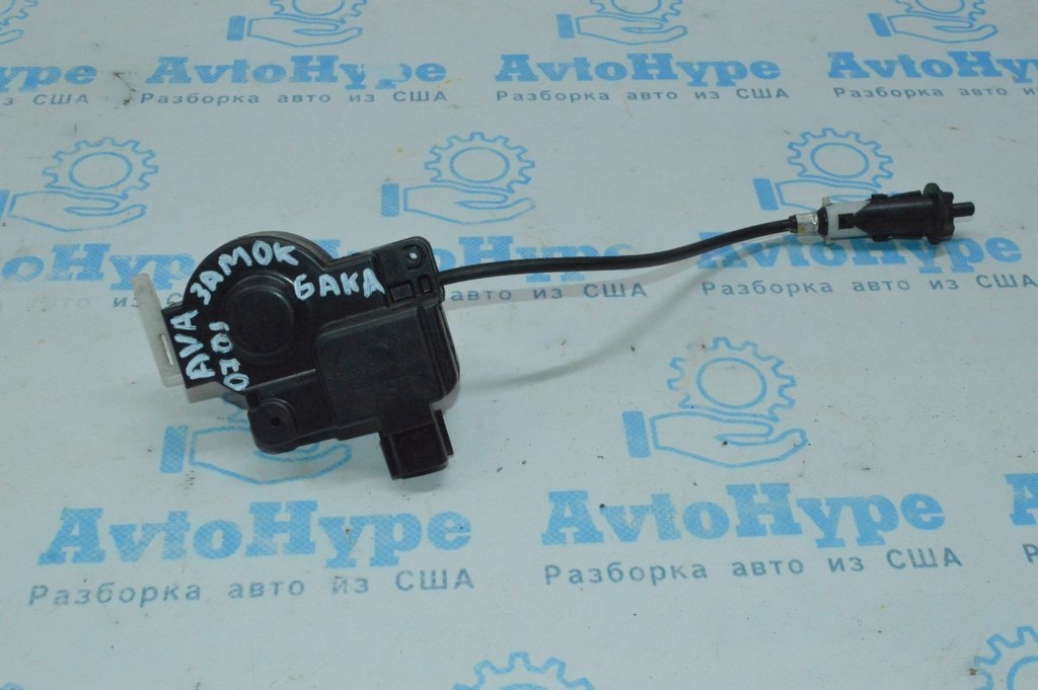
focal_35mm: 46
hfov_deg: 42.4
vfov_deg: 28.9
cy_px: 345
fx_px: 1340
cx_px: 519
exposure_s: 1/200
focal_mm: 31
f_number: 16
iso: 5600
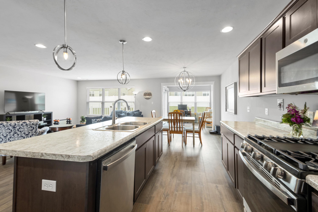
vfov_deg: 77.3
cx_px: 159
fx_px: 132
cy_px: 106
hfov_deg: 100.4
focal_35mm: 15
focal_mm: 10
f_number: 8
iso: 320
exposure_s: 1/6
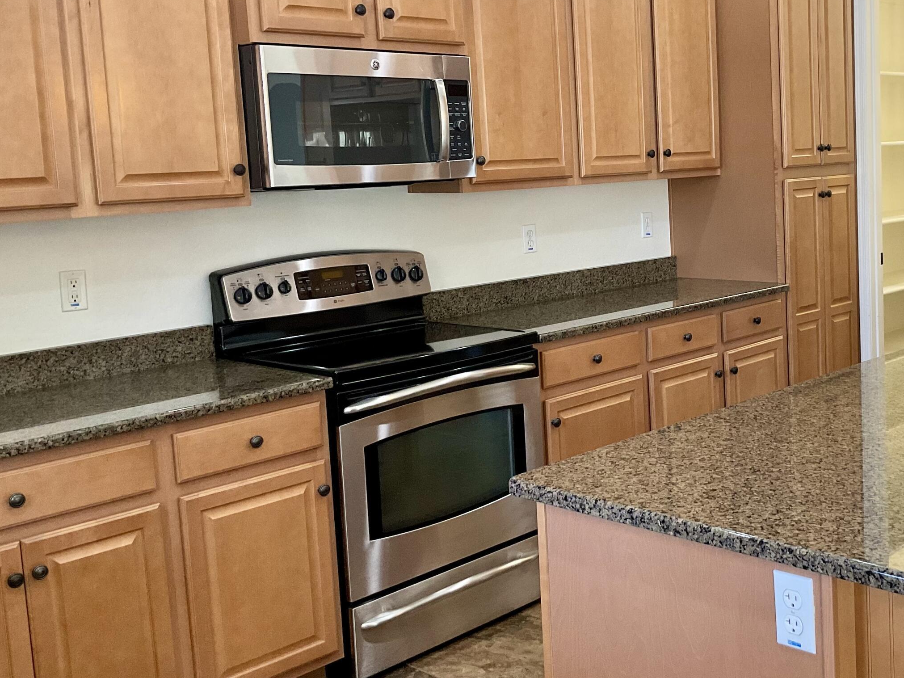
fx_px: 1123
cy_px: 282
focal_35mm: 43
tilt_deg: -7.3
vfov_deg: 33.5
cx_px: 669
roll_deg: +1.7
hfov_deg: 42.6
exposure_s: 1/60
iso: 100
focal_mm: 3
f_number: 1.8
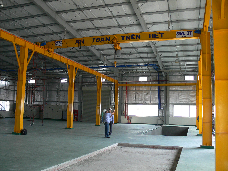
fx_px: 231
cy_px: 86
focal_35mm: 35
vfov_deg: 40.7
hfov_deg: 52.6
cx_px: 114
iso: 80
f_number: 3.6
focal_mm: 7.4
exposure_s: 1/60
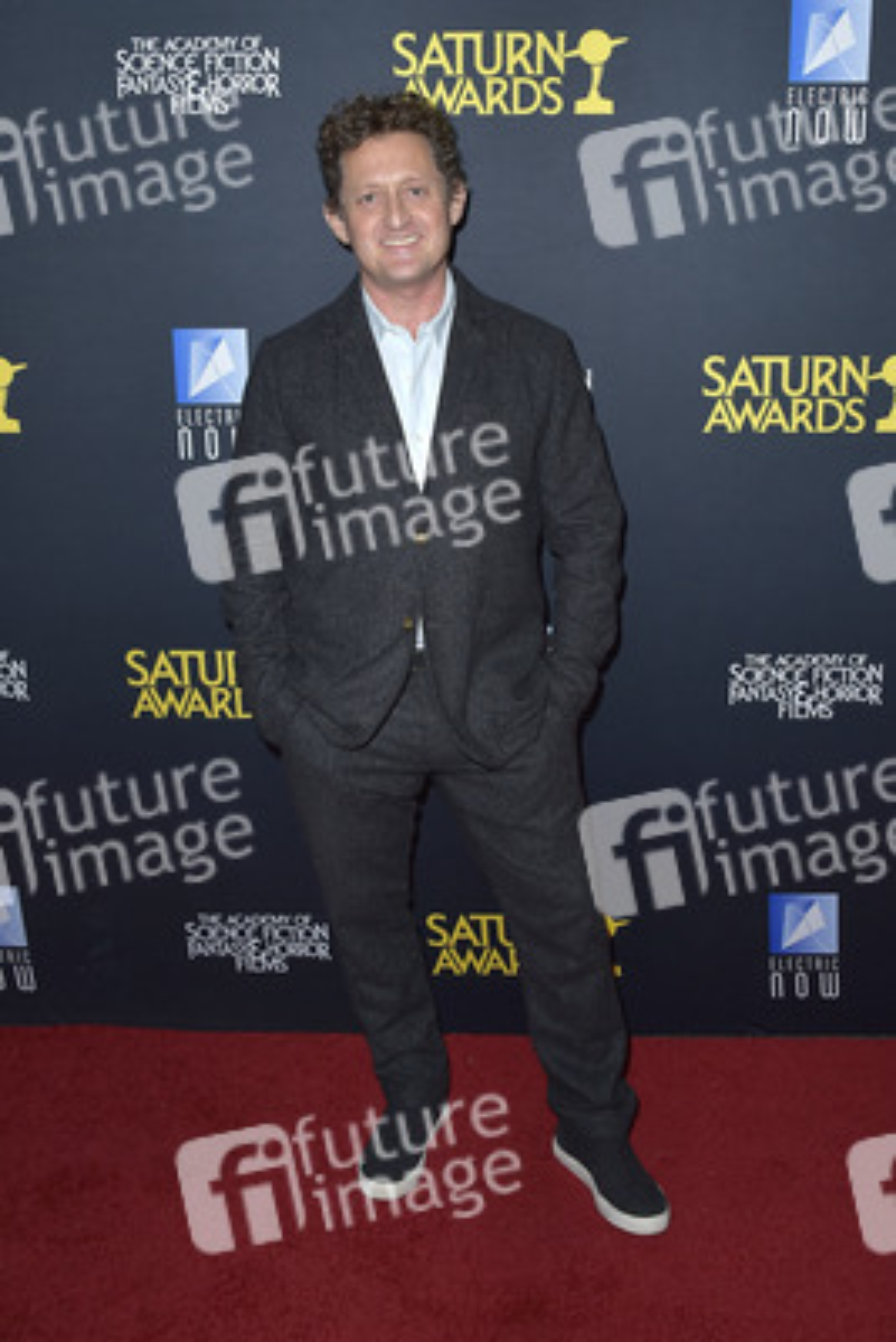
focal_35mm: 32
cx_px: 448
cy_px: 671
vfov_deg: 58.7
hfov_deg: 41.1
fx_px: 1194
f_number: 6.3
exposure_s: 1/250
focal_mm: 32
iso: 250
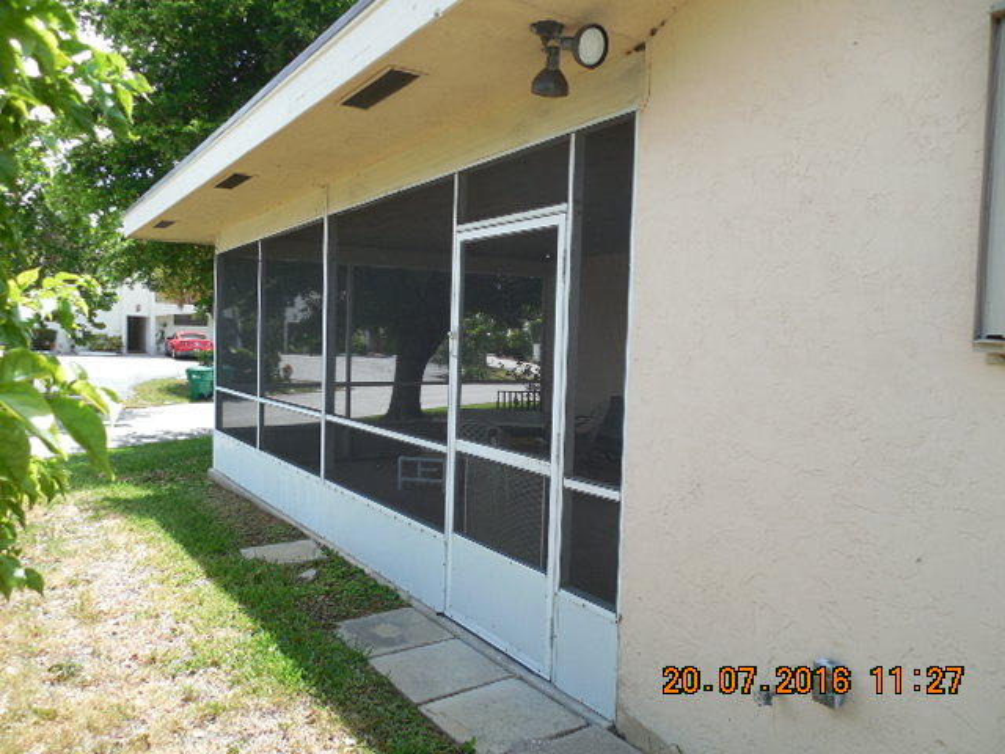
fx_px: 726
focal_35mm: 25
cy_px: 377
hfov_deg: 69.4
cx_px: 502
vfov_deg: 54.9
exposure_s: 1/500
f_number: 3.3
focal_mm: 4.5
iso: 125
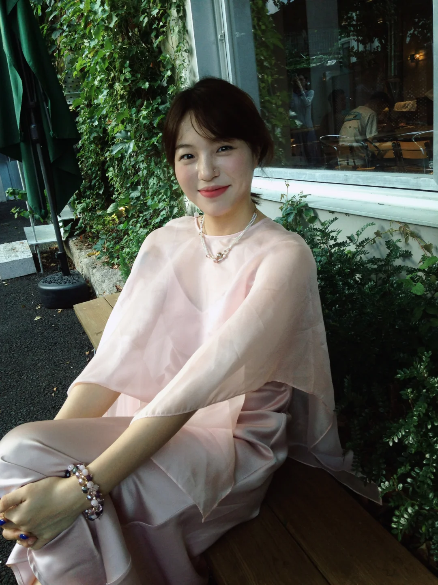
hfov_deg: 42.9
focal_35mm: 33
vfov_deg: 55.4
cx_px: 219
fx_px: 557
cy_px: 292
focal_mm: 4.12
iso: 80
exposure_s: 1/120
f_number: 2.4
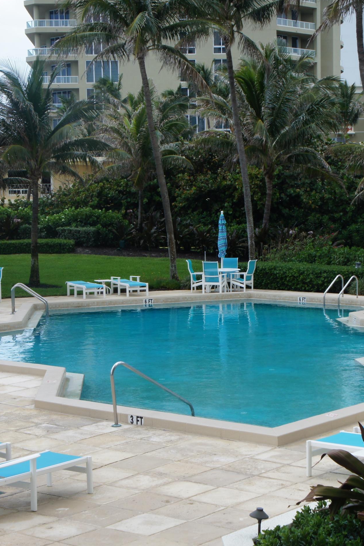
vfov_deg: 27.4
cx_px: 238
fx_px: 1119
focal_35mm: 74
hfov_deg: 18.4
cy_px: 271
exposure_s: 1/125
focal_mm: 31
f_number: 13
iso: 200
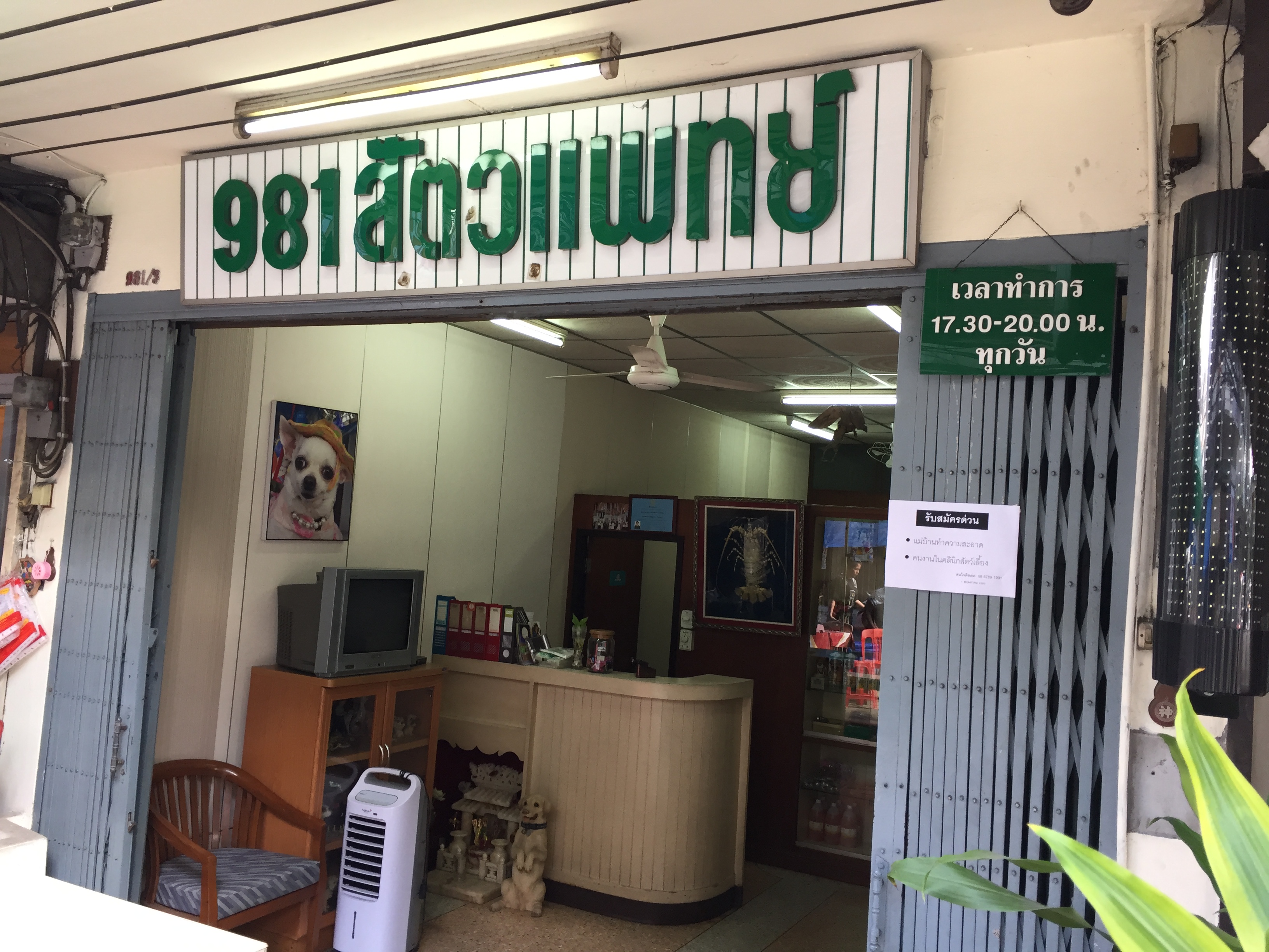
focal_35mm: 29
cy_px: 476
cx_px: 634
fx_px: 1063
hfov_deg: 61.7
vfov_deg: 48.2
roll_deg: -5.0
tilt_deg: +3.3
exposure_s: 1/33
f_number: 2.2
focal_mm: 4.15
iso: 32
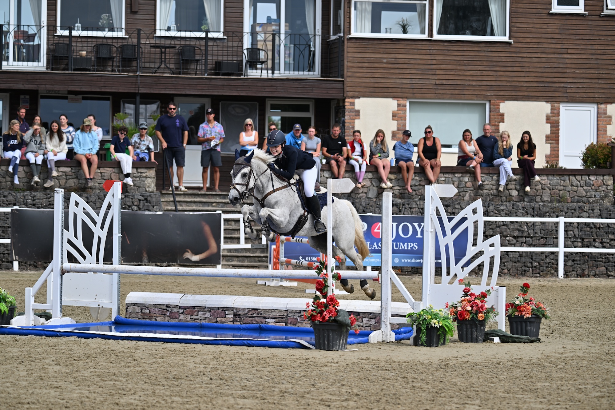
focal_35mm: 145
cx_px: 308
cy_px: 205
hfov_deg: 14.2
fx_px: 2477
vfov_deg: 9.5
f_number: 4.8
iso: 110
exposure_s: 1/1250
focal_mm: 145
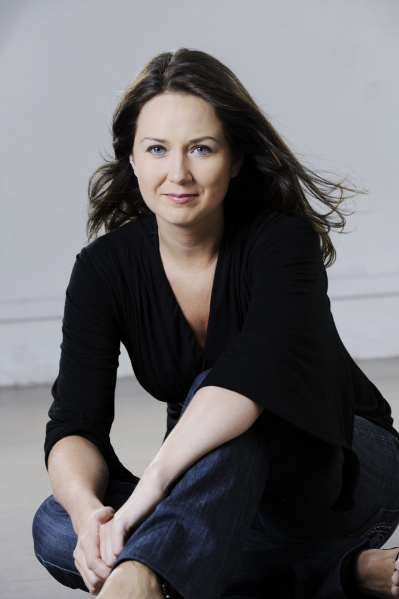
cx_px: 200
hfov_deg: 8.9
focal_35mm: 155
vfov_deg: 13.2
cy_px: 300
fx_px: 2576
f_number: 8
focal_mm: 155
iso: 100
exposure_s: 1/125
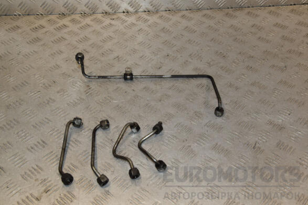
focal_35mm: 46
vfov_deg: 29.2
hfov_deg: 42.8
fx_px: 393
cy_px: 104
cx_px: 153
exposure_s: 1/200
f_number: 9
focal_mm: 30
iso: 800
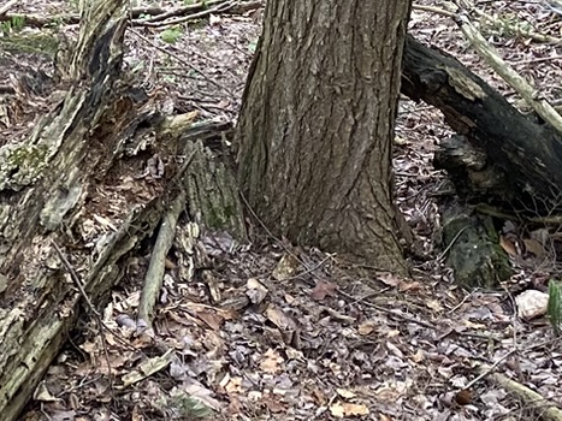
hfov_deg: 16.3
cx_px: -178
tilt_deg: +2.1
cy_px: -309
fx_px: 1850
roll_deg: -2.5
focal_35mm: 114
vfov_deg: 12.1
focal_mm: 4.25
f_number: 1.8
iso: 160
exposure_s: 1/60
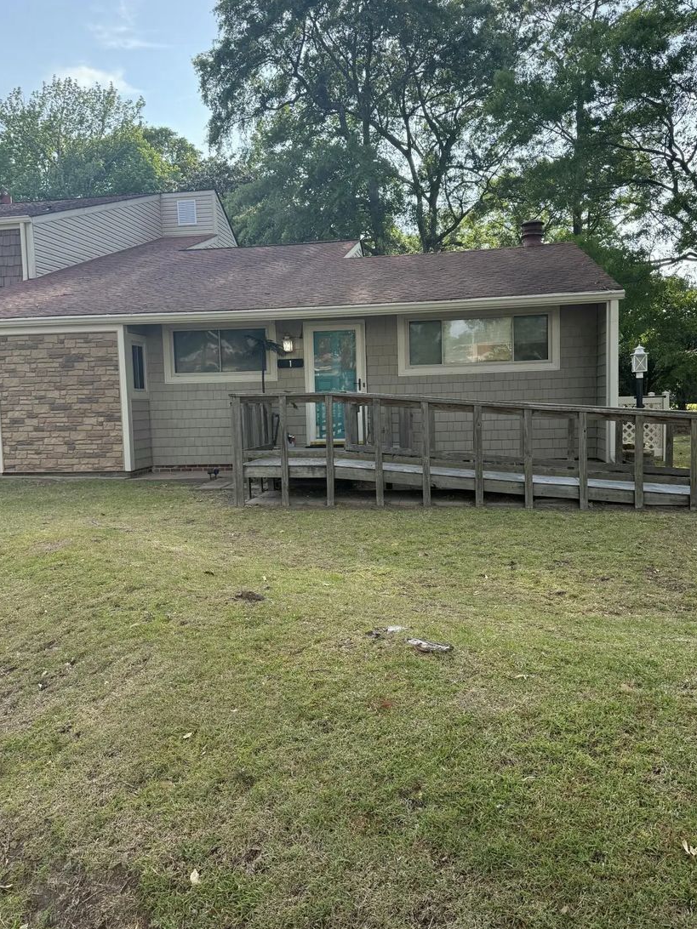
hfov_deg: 46.8
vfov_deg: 60.0
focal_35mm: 30
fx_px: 805
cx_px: 351
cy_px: 456
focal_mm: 6.76
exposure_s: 1/1211
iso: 100
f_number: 1.78
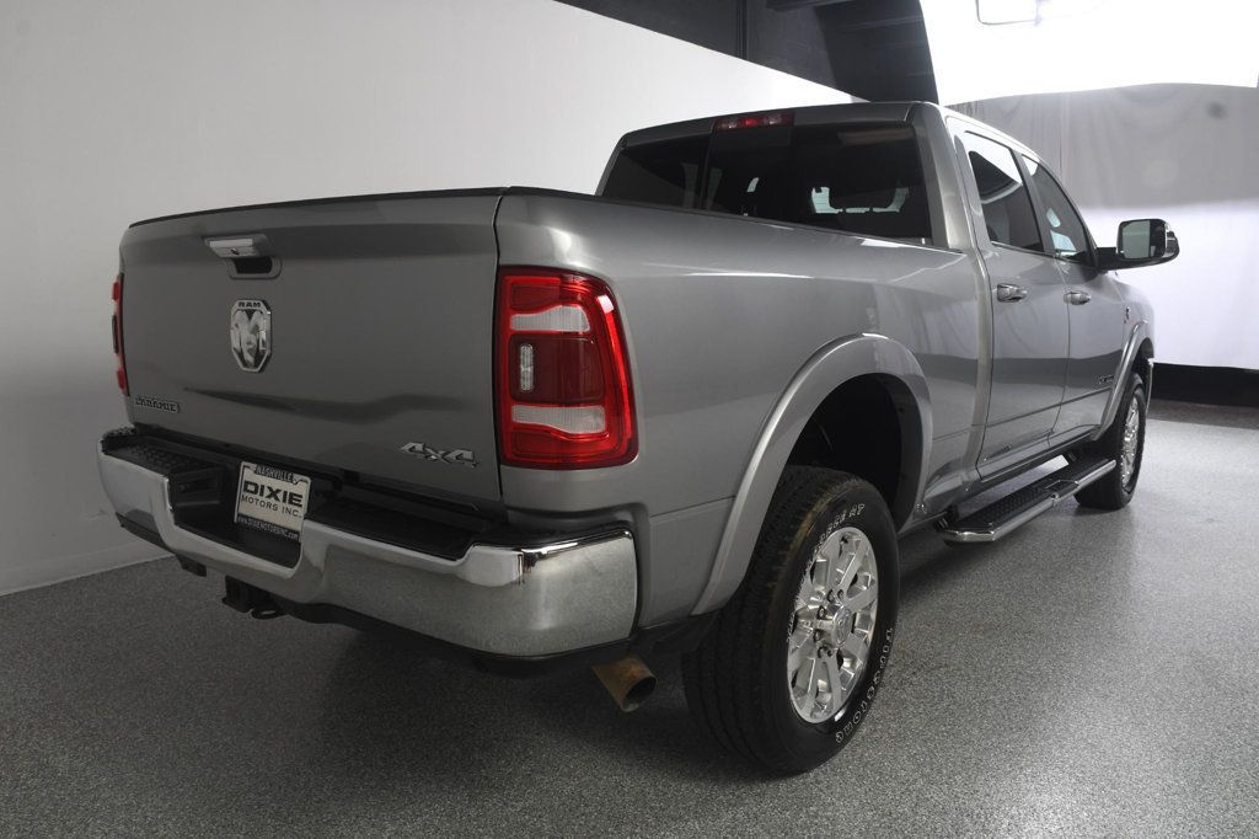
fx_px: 944
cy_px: 420
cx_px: 630
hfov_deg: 67.4
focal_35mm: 27
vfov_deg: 47.9
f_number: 9
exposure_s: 1/160
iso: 100
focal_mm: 18
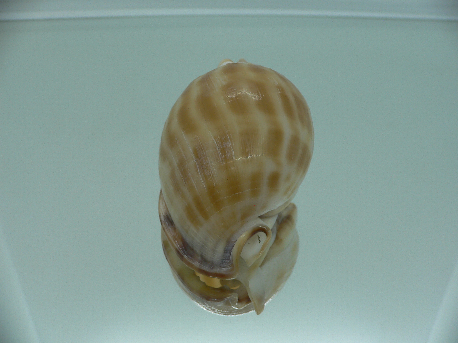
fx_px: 463
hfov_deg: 52.6
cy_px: 172
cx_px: 229
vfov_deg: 40.7
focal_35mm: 35
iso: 80
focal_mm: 4.6
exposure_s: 1/60
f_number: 2.8
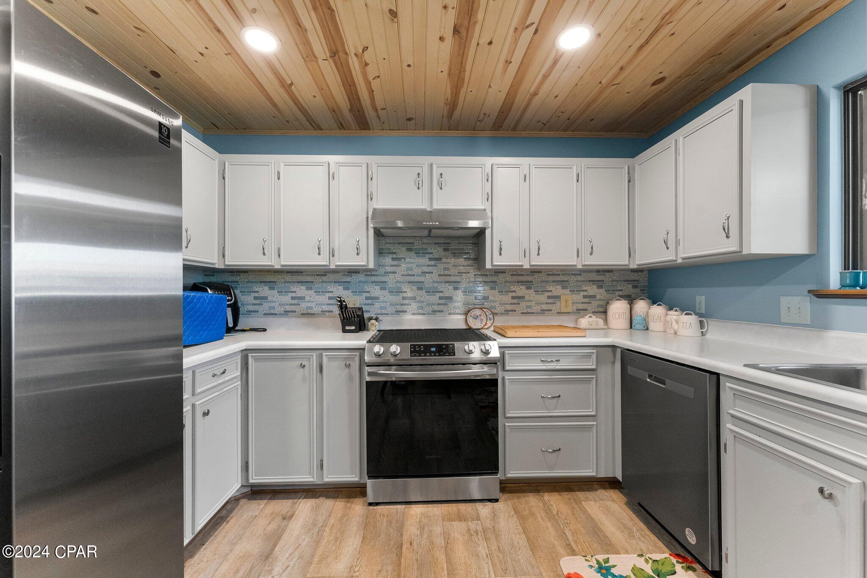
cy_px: 289
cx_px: 434
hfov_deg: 104.3
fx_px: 337
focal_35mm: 14
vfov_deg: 81.2
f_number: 8
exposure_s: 1/15
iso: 2500
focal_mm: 14
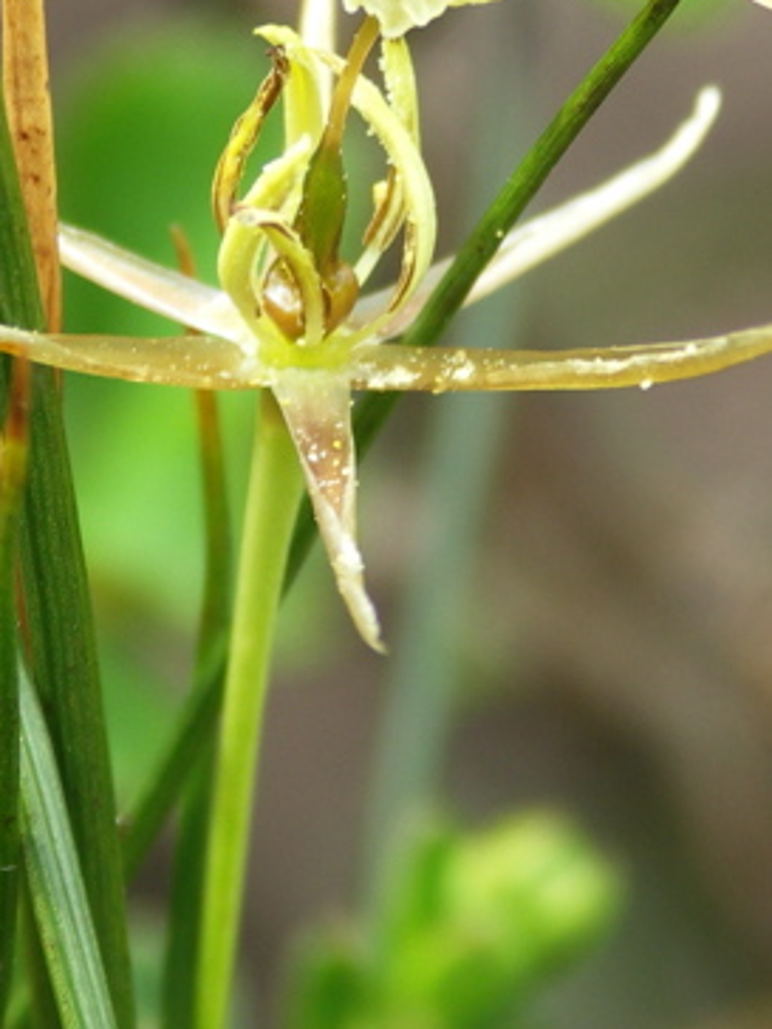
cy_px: 514
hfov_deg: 2.7
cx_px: 322
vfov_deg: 3.6
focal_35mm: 550
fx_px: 16355
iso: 80
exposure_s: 1/250
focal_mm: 50.8
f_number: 3.5
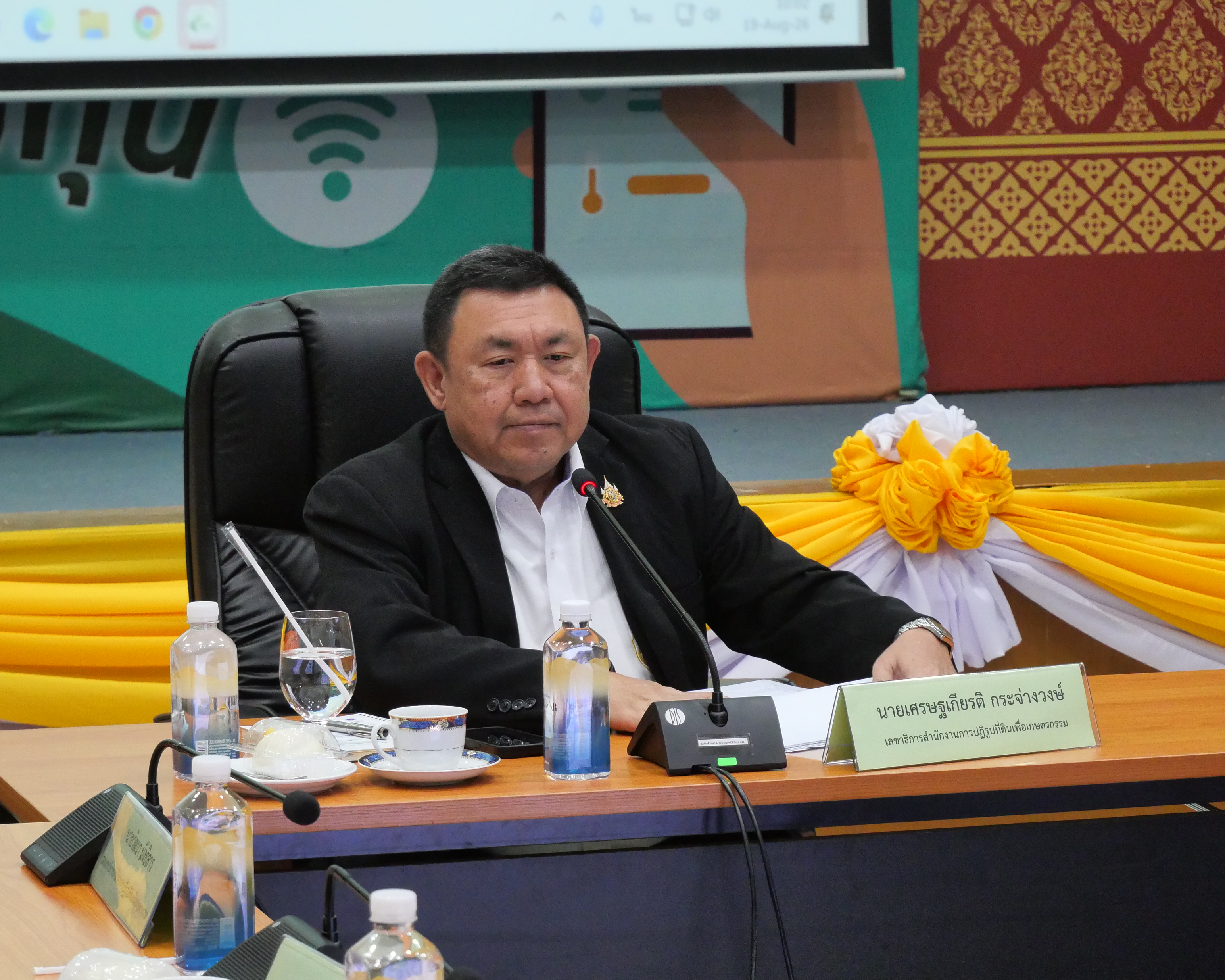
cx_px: 591
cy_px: 490
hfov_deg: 13.8
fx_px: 5075
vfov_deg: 11.0
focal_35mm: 140
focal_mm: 60
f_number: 5.6
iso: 3200
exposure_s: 1/100
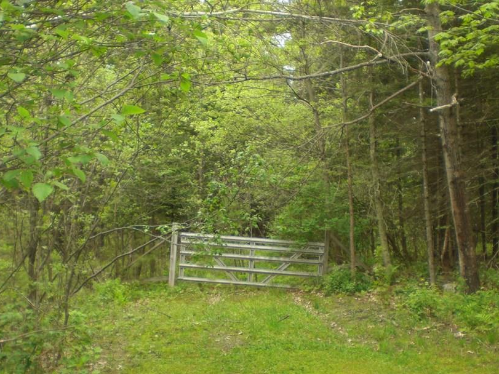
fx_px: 692
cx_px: 220
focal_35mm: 48
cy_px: 217
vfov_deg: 30.2
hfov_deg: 39.6
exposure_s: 1/100
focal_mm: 6.3
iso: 100
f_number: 3.1
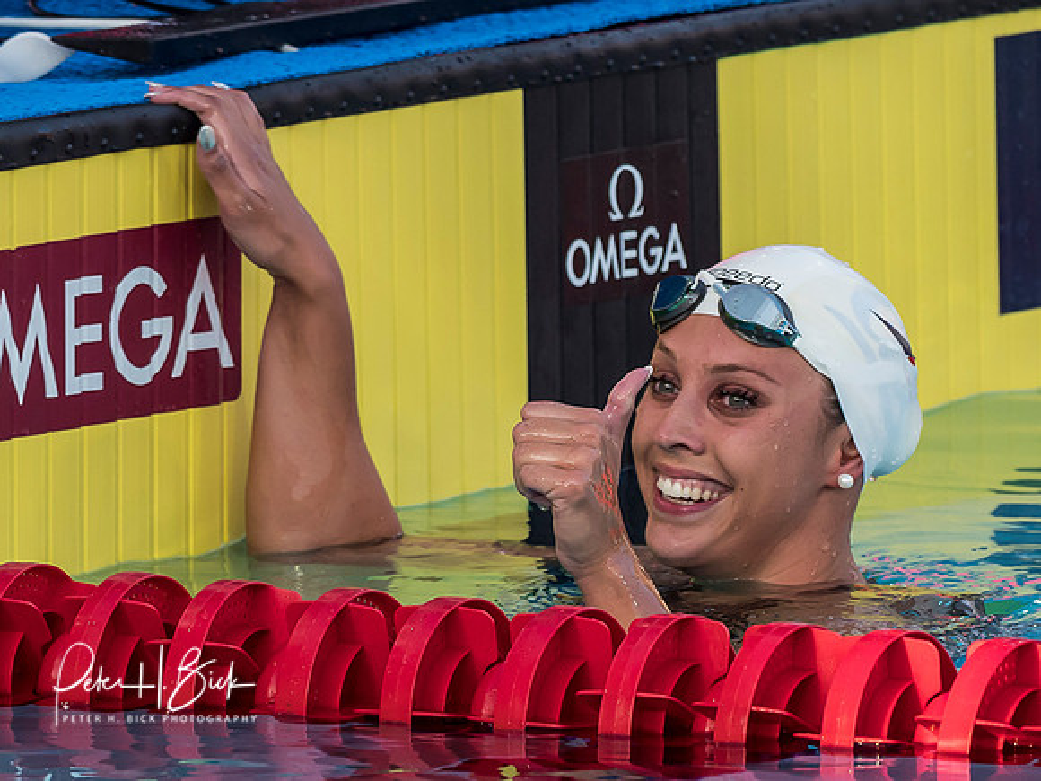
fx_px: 26072
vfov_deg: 1.7
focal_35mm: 867
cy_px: 255
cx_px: 830
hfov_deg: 2.3
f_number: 4.5
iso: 400
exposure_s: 1/640
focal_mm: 200
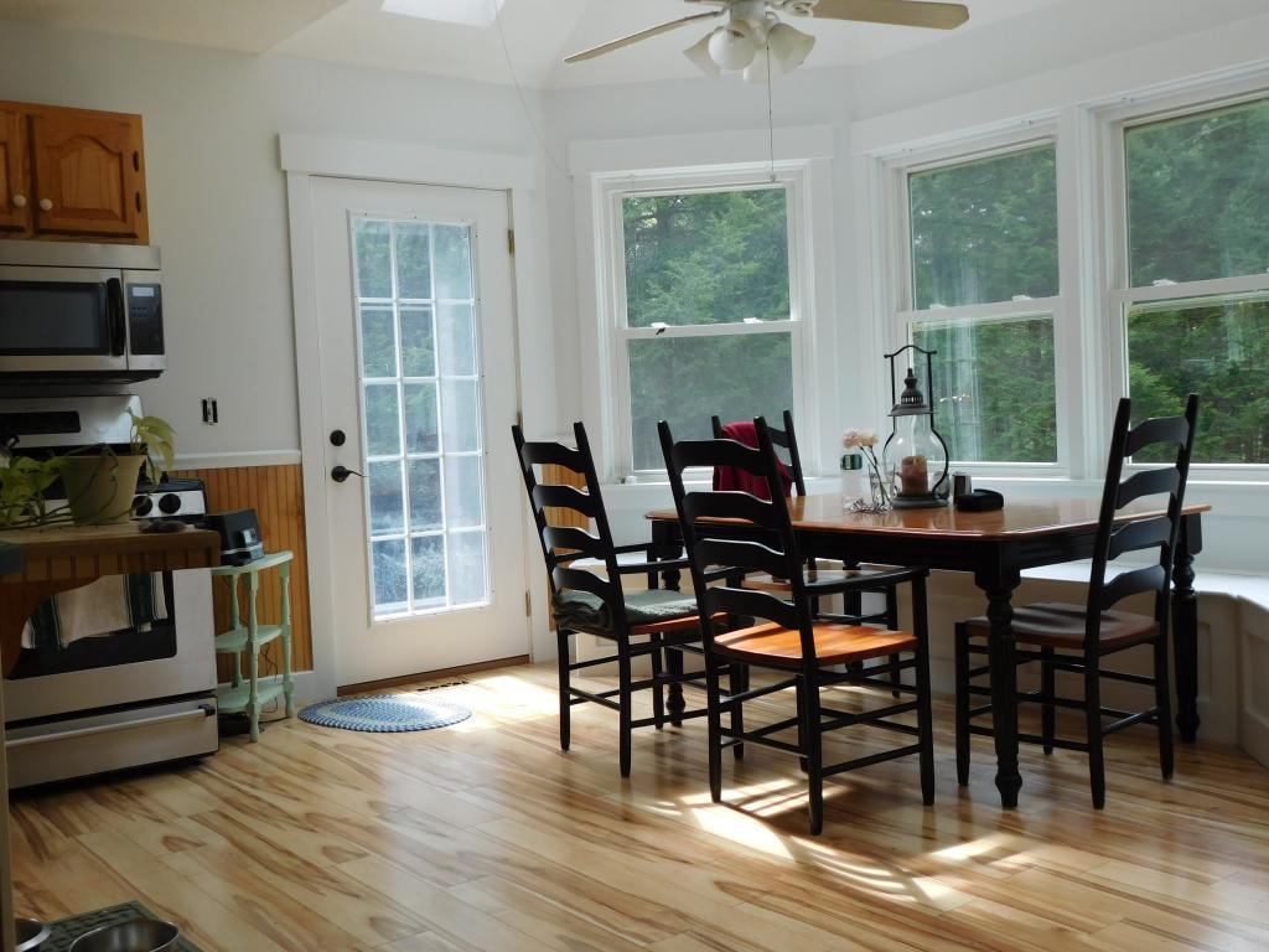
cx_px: 634
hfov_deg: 51.4
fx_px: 1320
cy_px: 476
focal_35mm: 36
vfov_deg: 39.7
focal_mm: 6.3
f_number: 3.5
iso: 125
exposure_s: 1/125
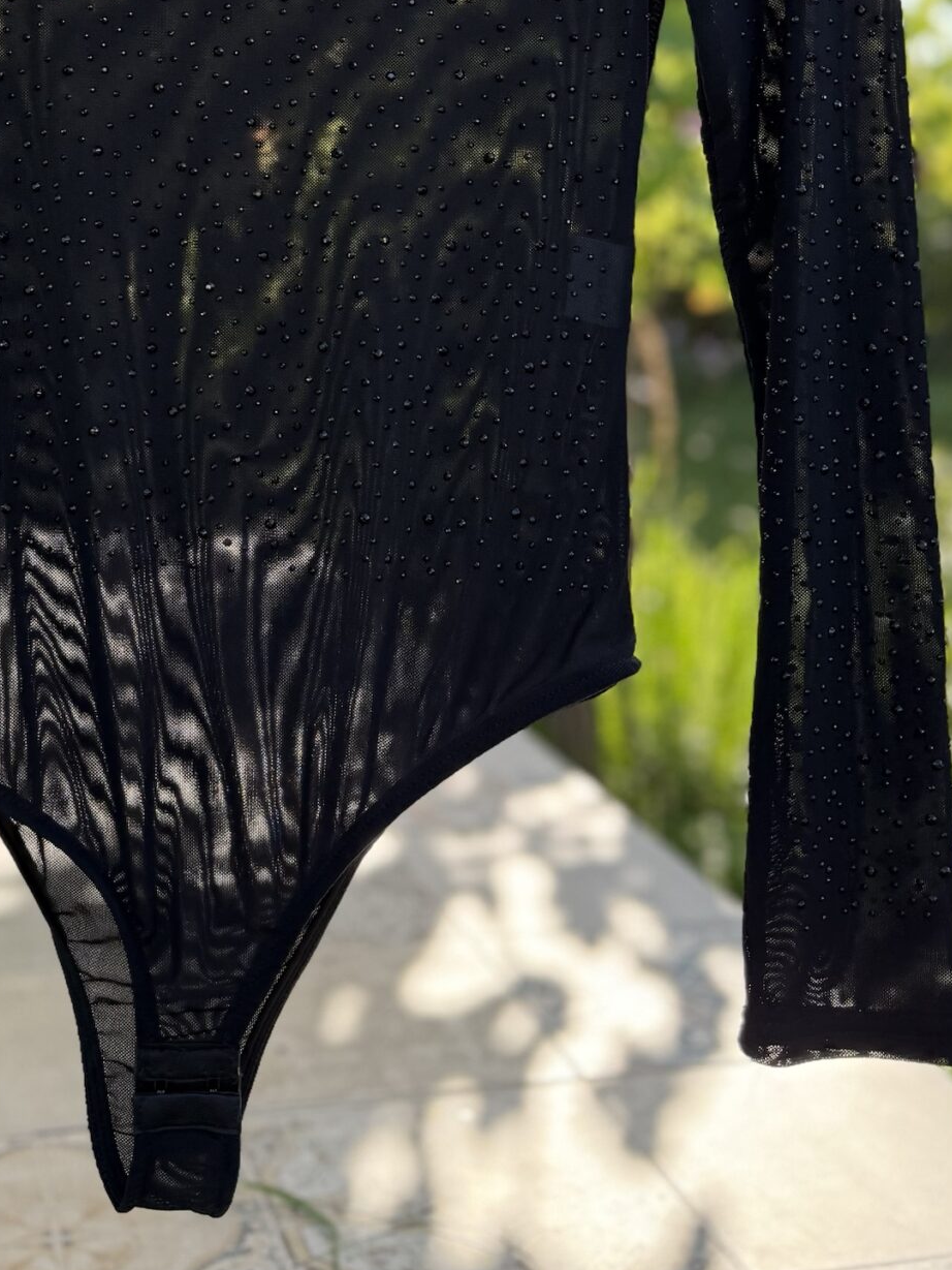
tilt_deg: +0.6
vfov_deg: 35.8
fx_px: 1833
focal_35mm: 50
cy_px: 122
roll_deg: -1.6
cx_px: 253
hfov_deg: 28.7
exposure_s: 1/909
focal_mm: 6.76
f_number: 1.78
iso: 100
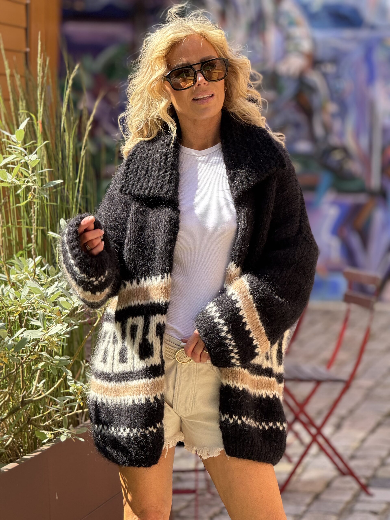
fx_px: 1803
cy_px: 260
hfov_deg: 12.3
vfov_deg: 16.4
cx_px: 195
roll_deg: -1.2
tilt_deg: -3.6
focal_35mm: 120
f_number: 2.8
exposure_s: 1/250
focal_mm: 15.66
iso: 50
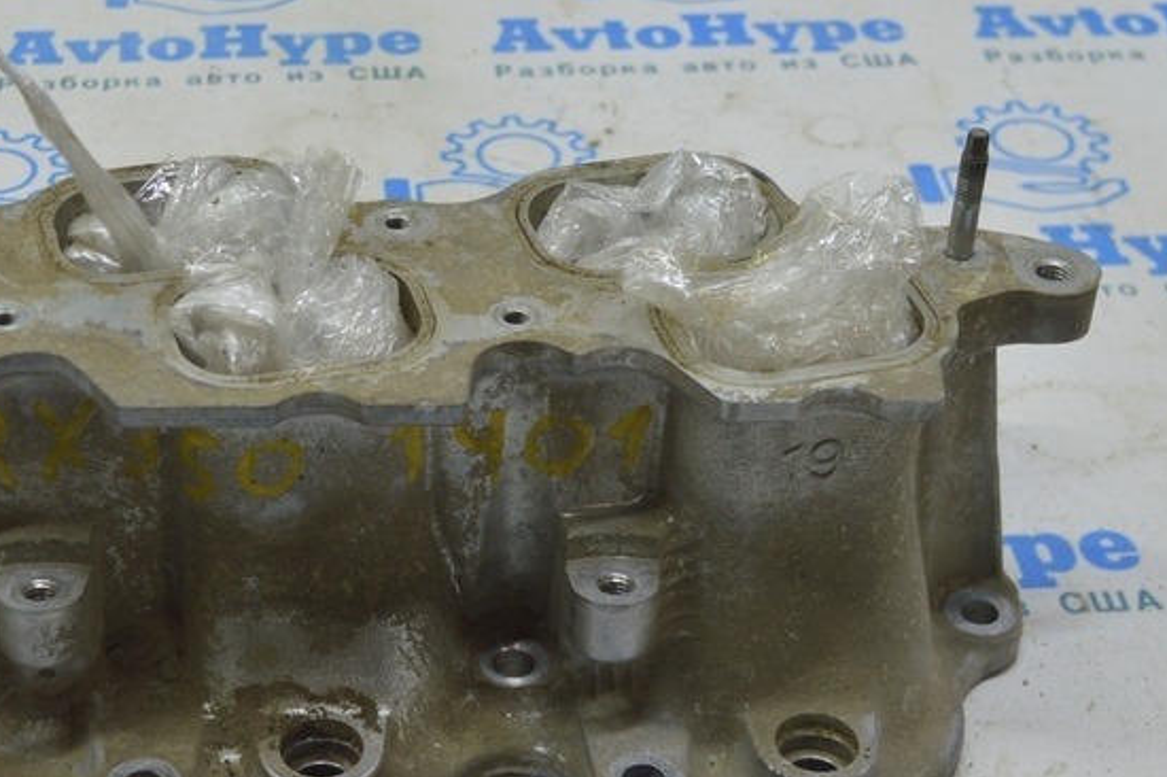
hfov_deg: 24.8
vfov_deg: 16.8
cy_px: 483
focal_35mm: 81
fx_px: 2622
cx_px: 310
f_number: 5.6
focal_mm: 29
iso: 400
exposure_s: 1/40
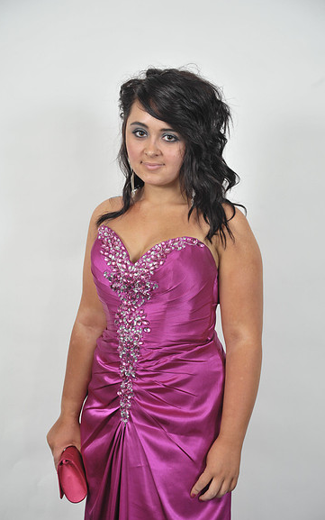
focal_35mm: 87
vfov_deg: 23.8
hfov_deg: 15.0
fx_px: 1232
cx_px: 160
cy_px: 260
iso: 1000
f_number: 7.1
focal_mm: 85
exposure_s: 1/160
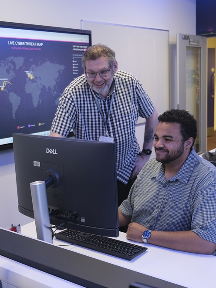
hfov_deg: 30.3
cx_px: 115
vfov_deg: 39.7
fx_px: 399
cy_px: 143
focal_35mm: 48
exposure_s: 1/100
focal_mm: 22.3
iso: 1000
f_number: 3.2
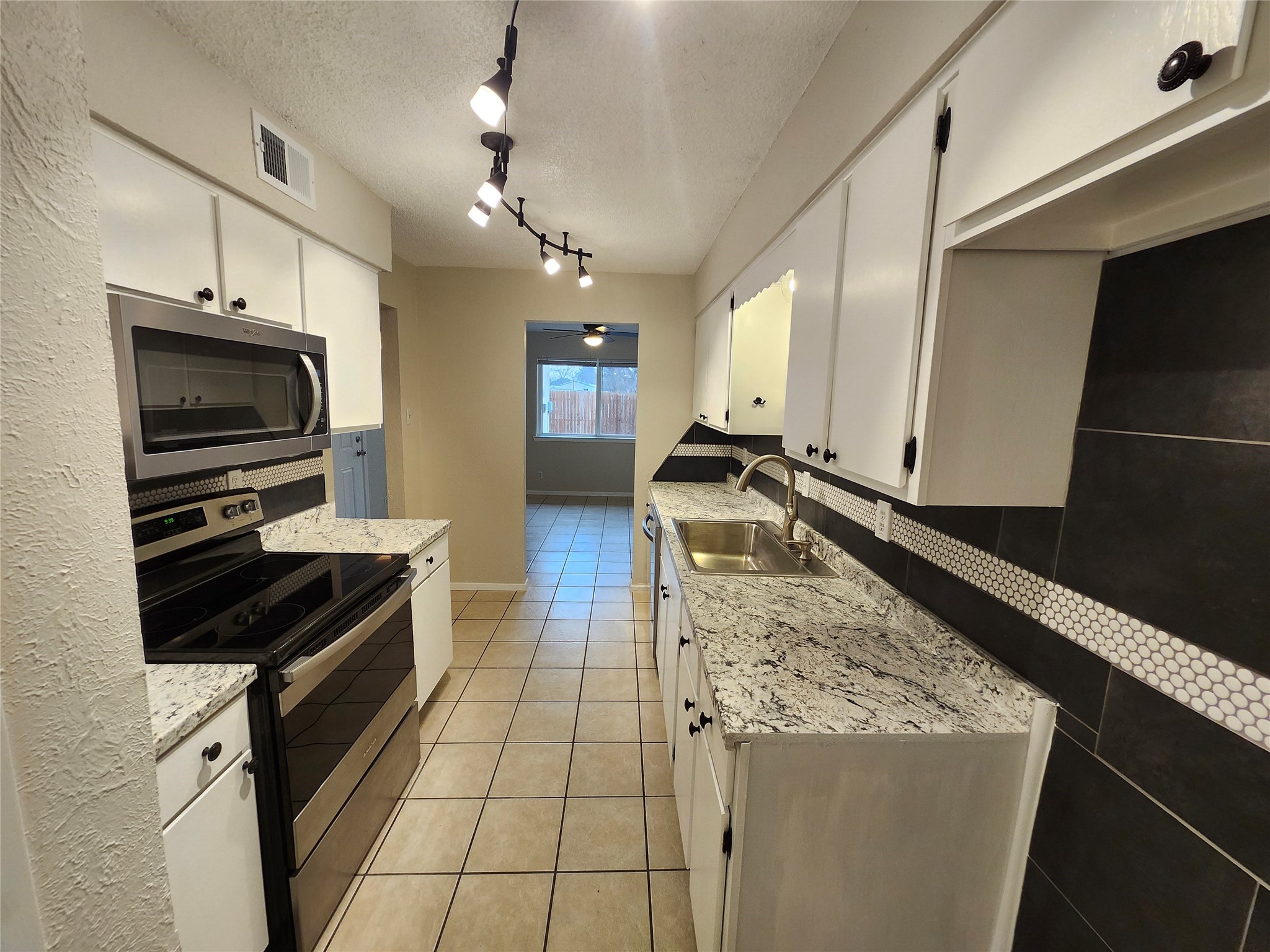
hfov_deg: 106.2
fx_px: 477
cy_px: 476
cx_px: 635
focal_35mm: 13
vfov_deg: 89.9
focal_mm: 1.74
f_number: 2.2
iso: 160
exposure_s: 1/60
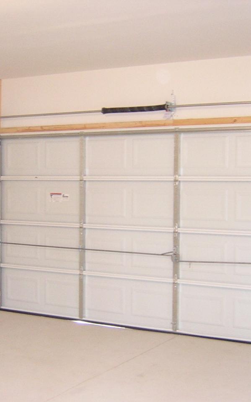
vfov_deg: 39.6
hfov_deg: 25.3
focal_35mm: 51
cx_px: 141
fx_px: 558
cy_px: 201
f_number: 2.6
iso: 400
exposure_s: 1/10.2
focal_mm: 4.7
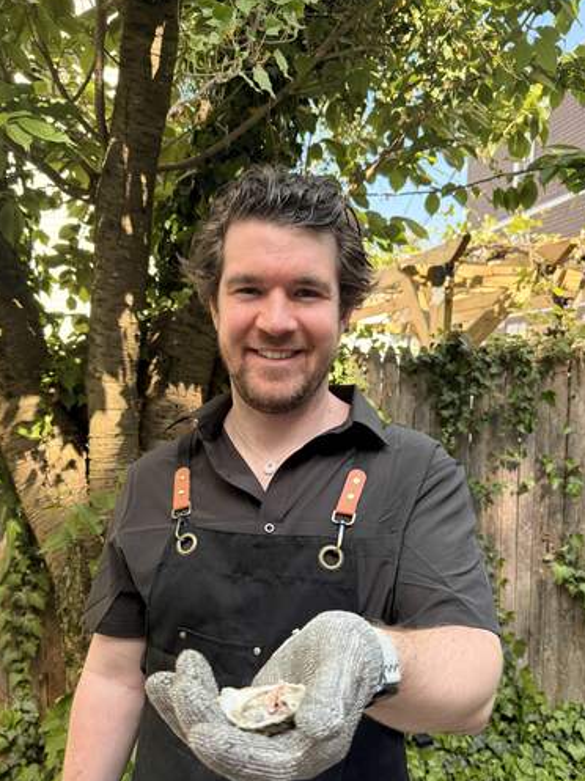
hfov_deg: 48.1
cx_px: 267
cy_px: 453
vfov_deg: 61.4
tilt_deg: -6.0
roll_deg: -0.5
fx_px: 654
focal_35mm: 29
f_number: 1.78
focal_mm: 6.76
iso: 100
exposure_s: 1/438
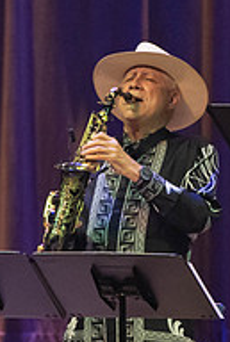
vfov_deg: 1.9
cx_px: -327
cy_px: 299
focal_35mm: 1095
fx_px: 10437
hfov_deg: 1.3
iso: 3200
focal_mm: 250
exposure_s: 1/250
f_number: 5.6
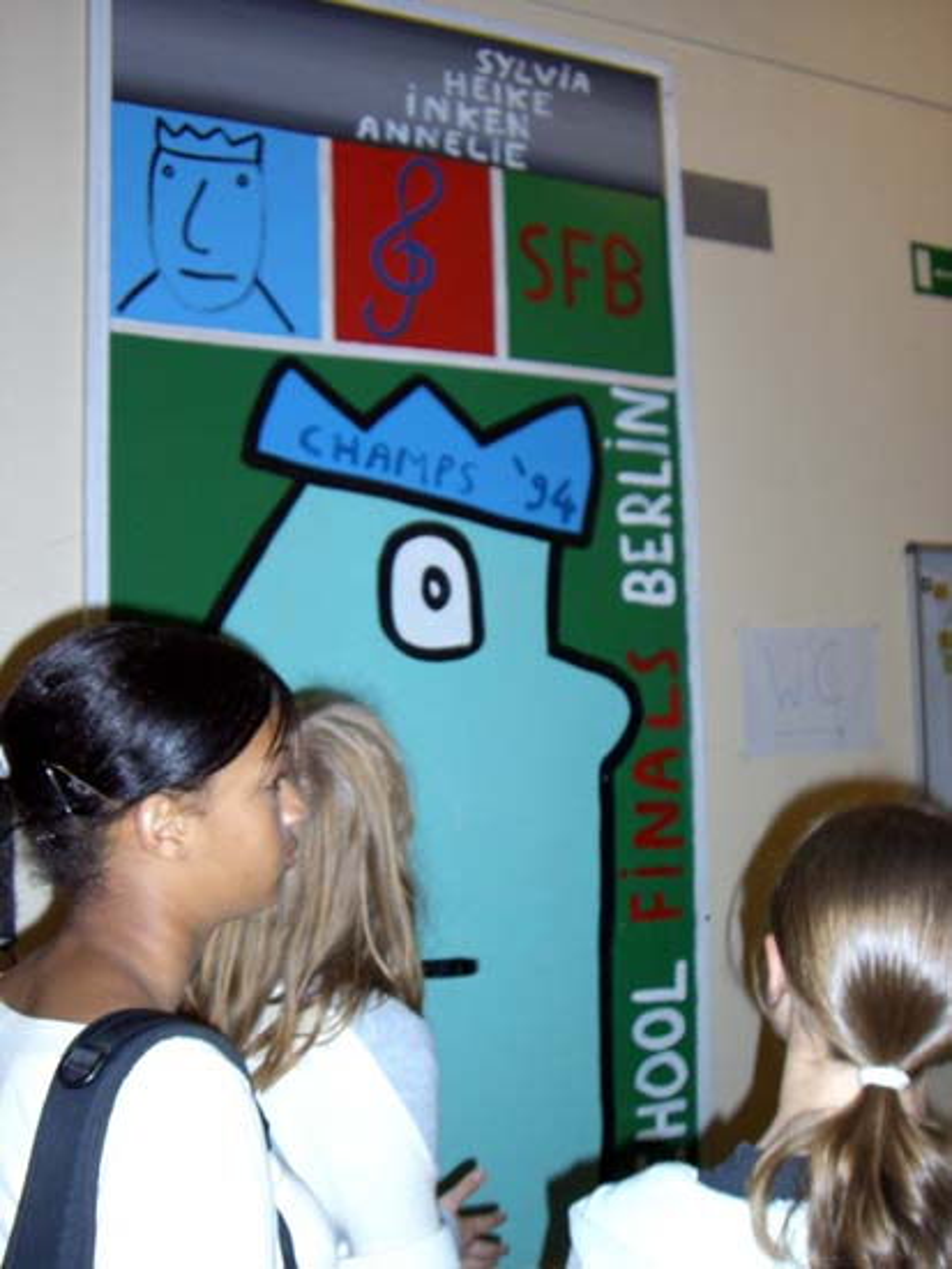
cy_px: 634
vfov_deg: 49.0
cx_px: 476
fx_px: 1392
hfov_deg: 37.7
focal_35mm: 38
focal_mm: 6.2
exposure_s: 1/60
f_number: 2.7
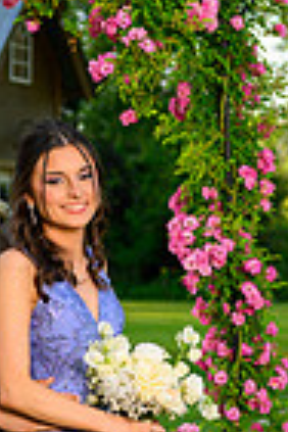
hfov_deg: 10.2
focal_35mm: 134
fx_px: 1608
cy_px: 334
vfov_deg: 15.2
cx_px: 55
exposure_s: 1/250
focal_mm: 42
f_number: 2.8
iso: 100
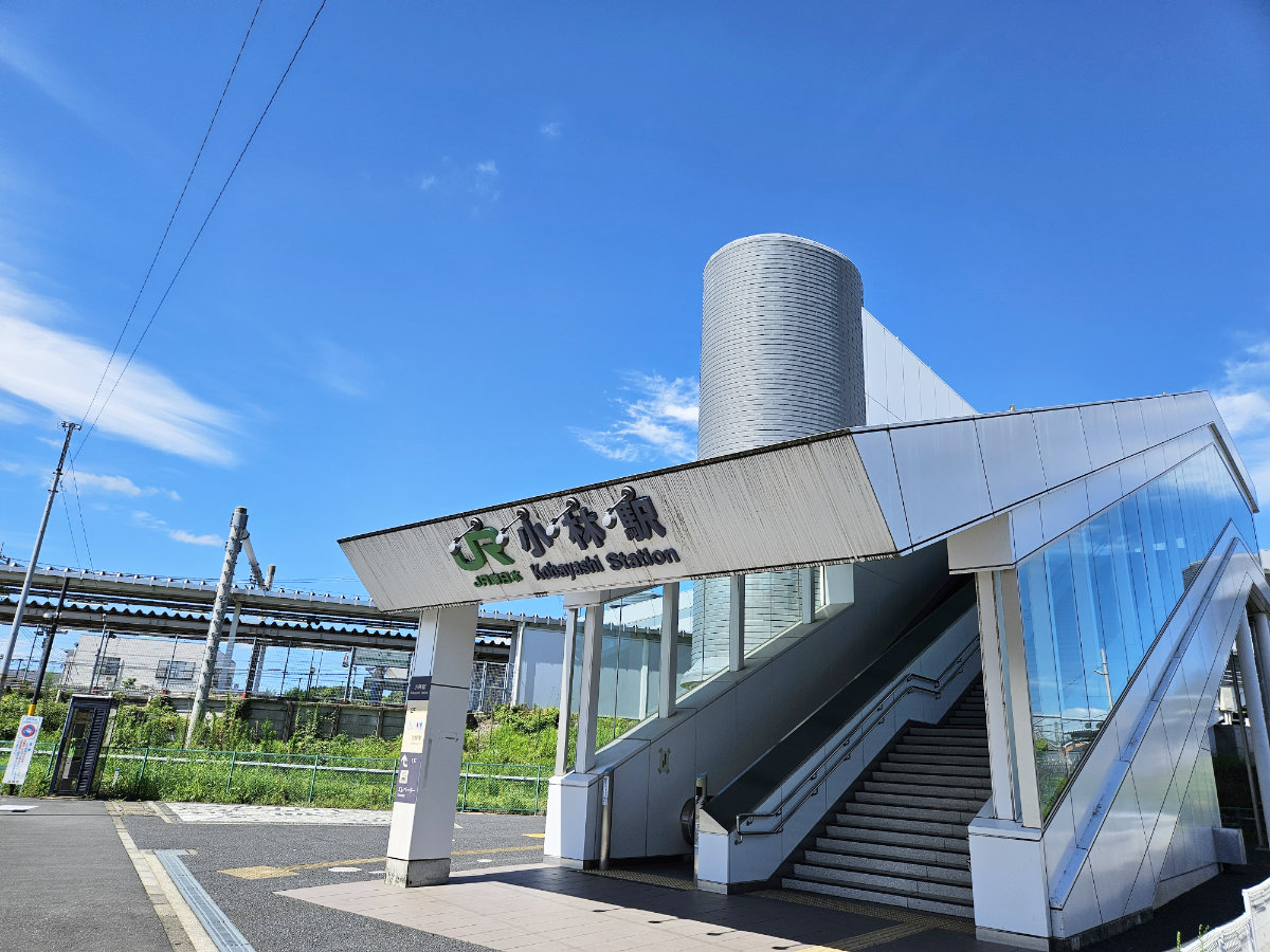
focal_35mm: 23
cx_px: 635
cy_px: 476
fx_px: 844
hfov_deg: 73.9
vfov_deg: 58.9
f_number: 1.8
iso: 25
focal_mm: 5.4
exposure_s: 1/1994
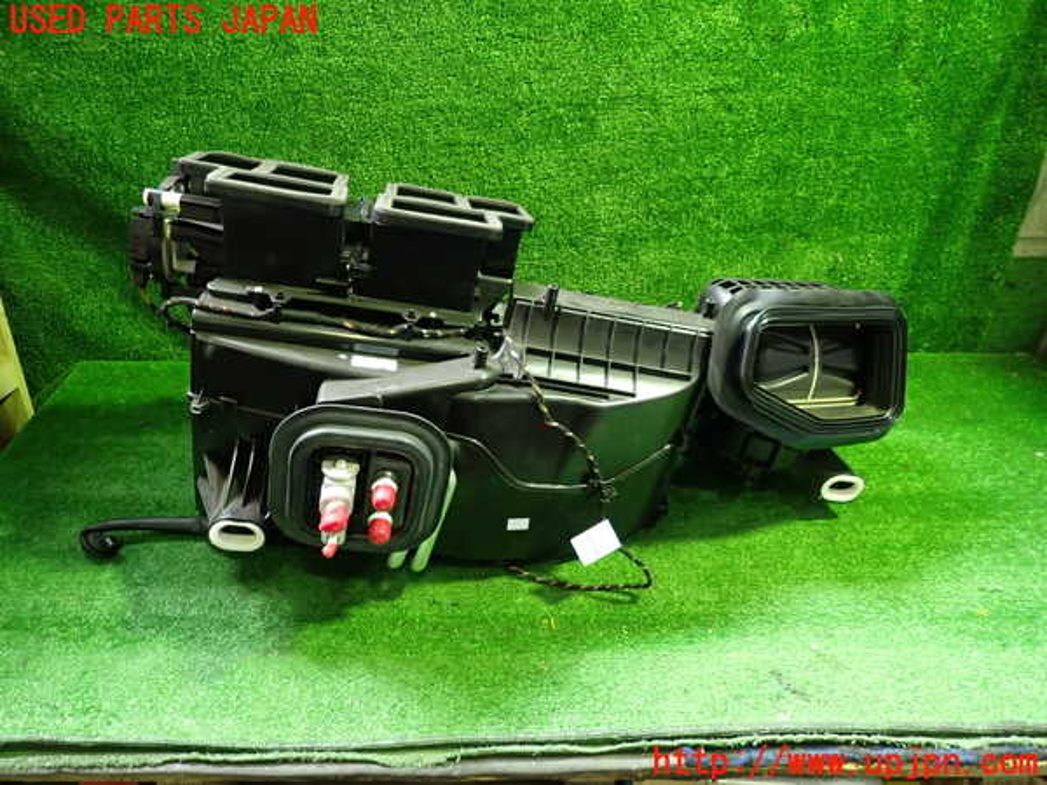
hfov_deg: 69.4
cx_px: 524
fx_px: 756
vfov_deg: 54.9
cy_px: 392
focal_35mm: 25
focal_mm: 4.5
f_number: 2
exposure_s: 1/30
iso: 320
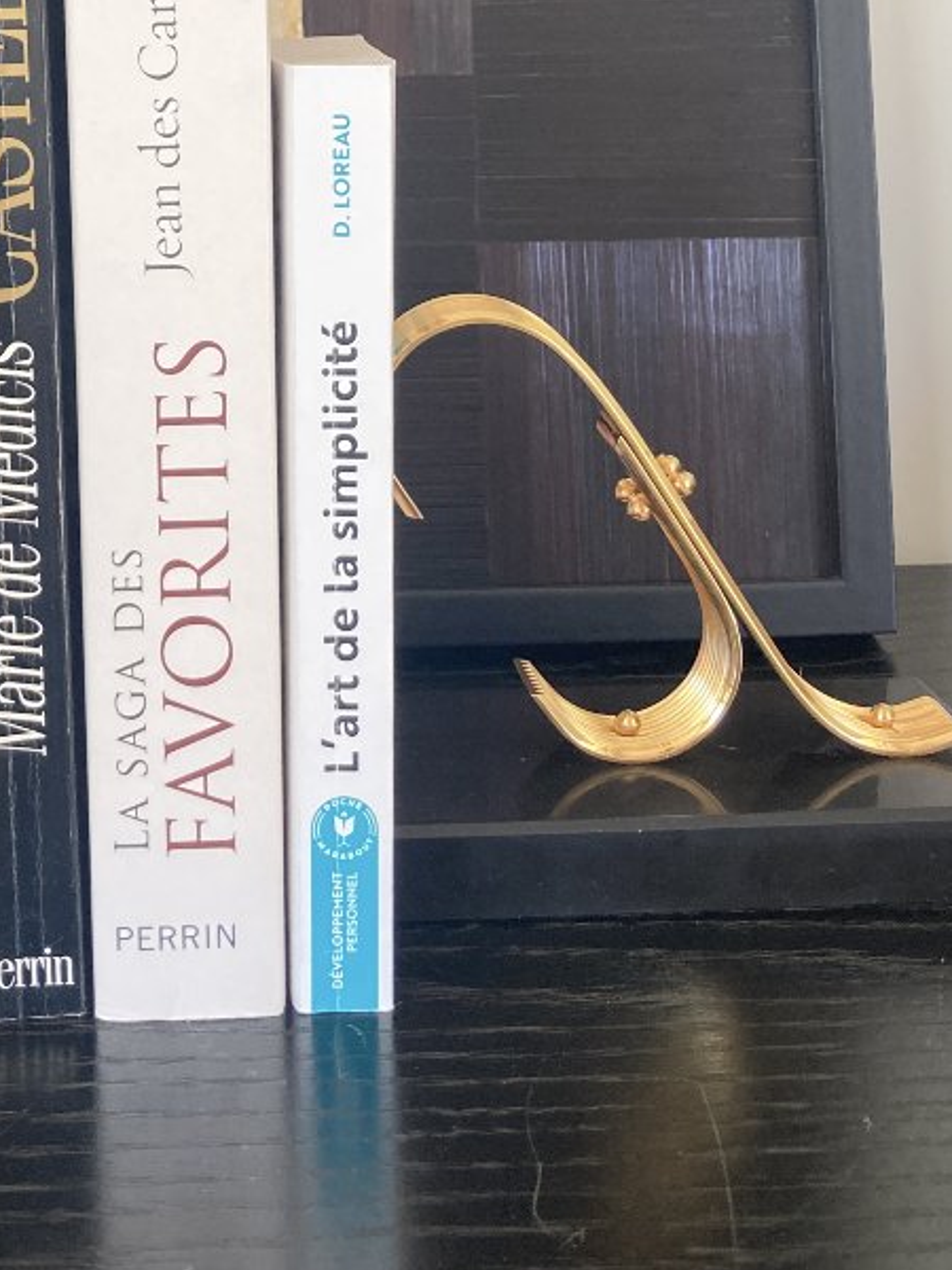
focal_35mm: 56
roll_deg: +0.9
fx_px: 2053
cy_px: 203
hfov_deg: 25.6
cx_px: 186
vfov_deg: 33.1
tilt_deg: -5.9
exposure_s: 1/78
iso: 80
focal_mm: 3.99
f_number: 1.8
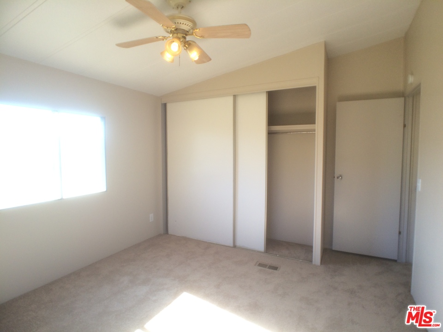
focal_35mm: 29
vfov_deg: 48.2
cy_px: 166
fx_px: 371
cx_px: 222
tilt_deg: -8.7
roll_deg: -1.0
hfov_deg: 61.7
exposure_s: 1/121
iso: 32
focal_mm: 4.15
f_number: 2.2
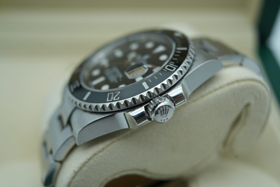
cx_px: 140
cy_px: 94
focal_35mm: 35
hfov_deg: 54.4
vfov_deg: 37.9
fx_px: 272
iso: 400
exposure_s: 1/250
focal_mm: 35
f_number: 5
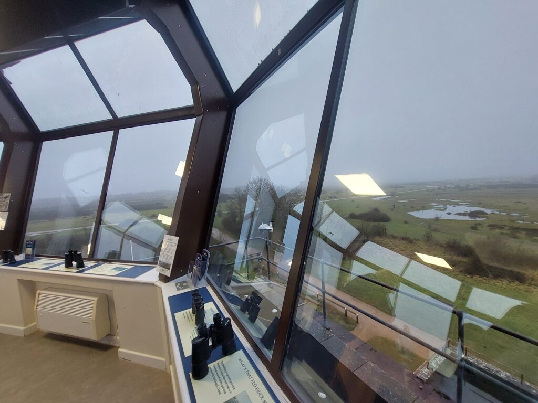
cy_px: 202
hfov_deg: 106.2
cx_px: 269
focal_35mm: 13
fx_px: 202
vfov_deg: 89.9
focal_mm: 1.74
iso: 80
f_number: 2.2
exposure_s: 1/50
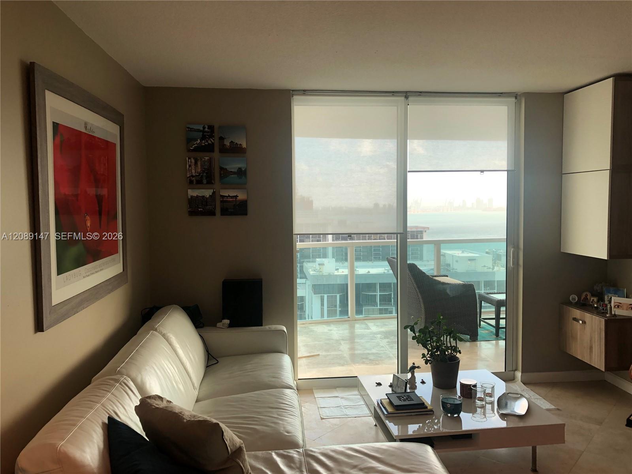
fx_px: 511
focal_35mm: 28
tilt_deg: -3.4
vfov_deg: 49.7
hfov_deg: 63.4
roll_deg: +0.0
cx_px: 316
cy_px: 237
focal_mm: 4
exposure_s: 1/122
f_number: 1.8
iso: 20
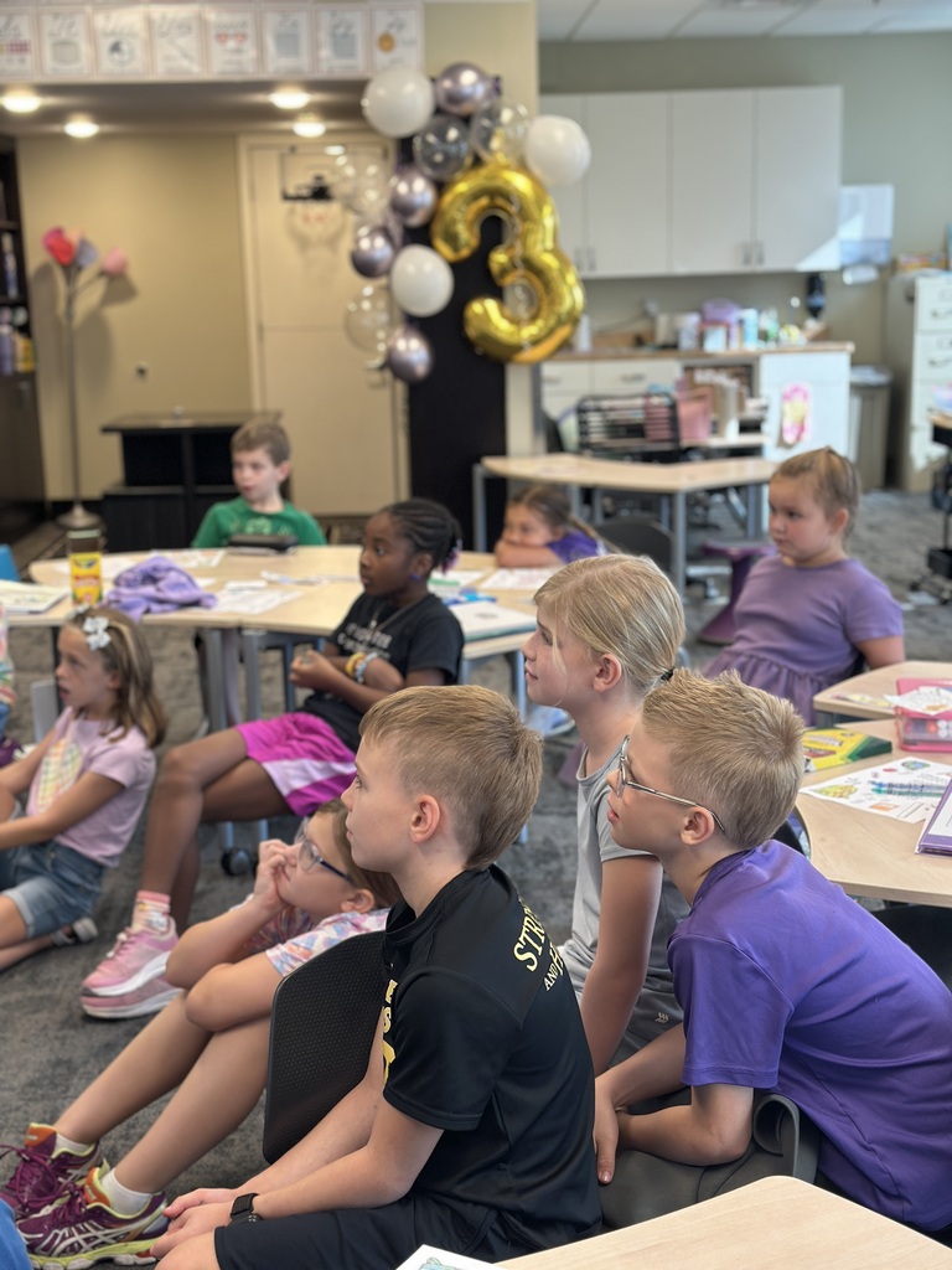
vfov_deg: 39.7
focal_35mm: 48
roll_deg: +1.3
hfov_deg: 30.3
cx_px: 476
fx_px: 1760
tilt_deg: -11.1
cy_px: 635
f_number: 1.78
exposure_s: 1/60
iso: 125
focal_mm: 6.86
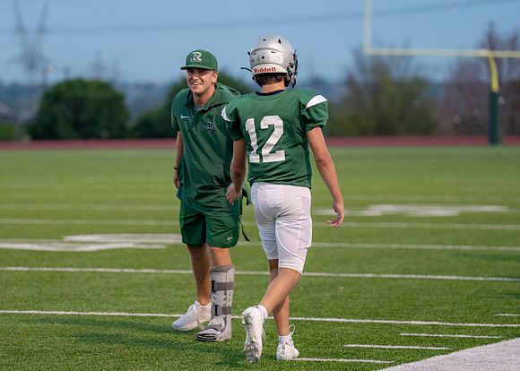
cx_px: 216
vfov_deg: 7.2
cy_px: 180
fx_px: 2951
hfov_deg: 10.1
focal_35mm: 200
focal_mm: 157
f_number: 2.8
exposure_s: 1/1000
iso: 1000
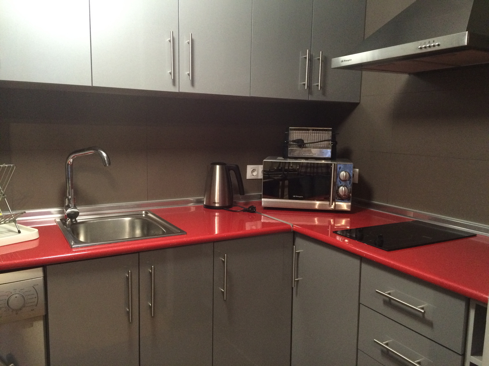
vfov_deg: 48.2
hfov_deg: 61.7
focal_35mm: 29
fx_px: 410
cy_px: 183
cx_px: 244
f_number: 2.2
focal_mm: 4.15
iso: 250
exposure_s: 1/20
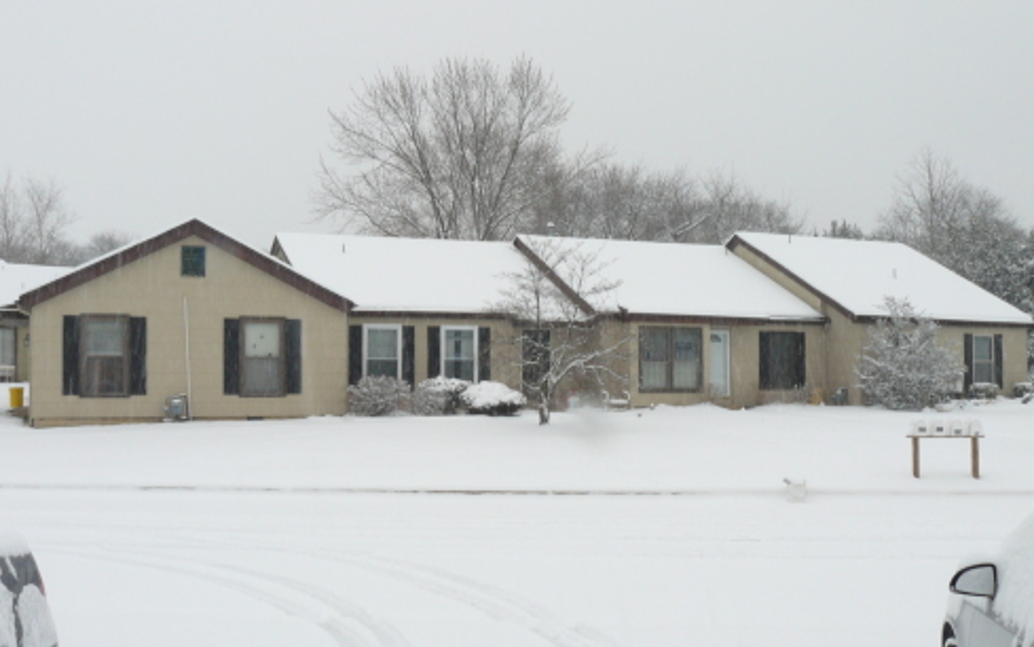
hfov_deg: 50.4
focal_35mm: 39
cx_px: 514
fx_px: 1099
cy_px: 354
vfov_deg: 32.8
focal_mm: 6
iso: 100
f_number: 8
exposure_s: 1/30
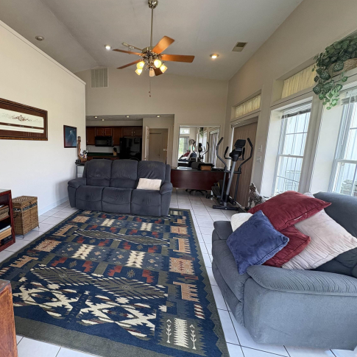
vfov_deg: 84.0
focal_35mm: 17
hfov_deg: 81.4
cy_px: 174
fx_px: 198
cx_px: 122
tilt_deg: -8.0
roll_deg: -0.7
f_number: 2.2
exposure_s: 1/120
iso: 125
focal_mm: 2.22
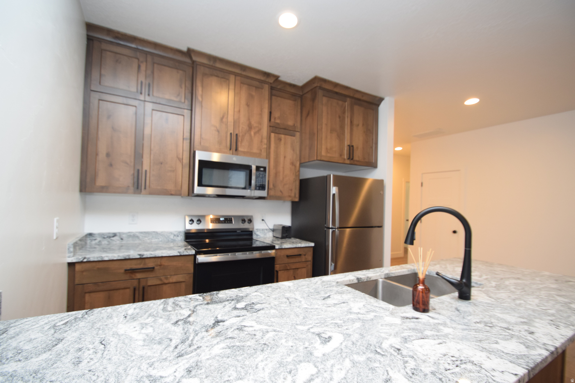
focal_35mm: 15
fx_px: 240
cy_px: 192
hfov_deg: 100.4
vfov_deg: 77.3
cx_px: 288
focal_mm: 10
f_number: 4
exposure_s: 1/60
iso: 800
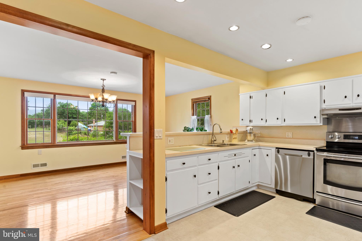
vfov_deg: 67.4
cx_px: 181
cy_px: 120
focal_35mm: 18
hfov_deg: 90.0
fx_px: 181
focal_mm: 18
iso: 500
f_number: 8
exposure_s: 1/2
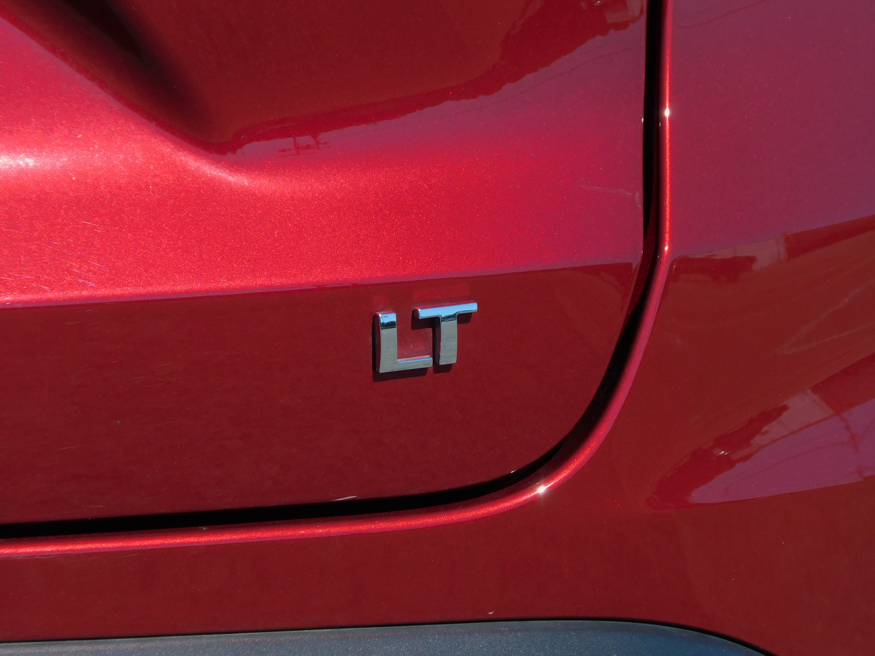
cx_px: 438
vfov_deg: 2.5
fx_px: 15166
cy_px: 328
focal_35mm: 600
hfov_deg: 3.3
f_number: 5.6
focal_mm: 107.5
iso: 125
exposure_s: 1/640
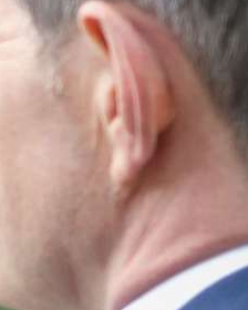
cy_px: 451
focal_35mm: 536
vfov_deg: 3.6
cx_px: -1348
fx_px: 4918
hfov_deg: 2.7
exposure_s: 1/400
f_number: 4.5
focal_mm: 52
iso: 500
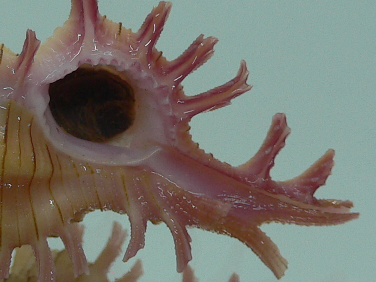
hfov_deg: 20.5
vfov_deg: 15.7
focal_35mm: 94
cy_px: 197
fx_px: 1021
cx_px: 56
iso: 80
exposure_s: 1/60
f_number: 2.8
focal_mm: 4.6
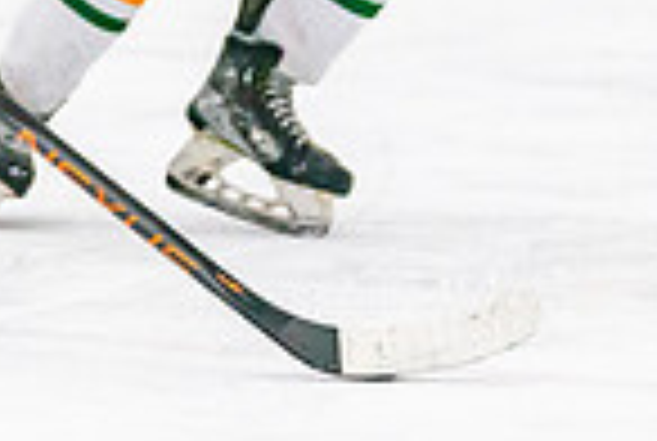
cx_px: -260
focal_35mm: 733
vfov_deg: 1.9
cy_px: -290
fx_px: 13404
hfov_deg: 2.8
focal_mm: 124
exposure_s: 1/1250
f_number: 2.8
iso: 3200
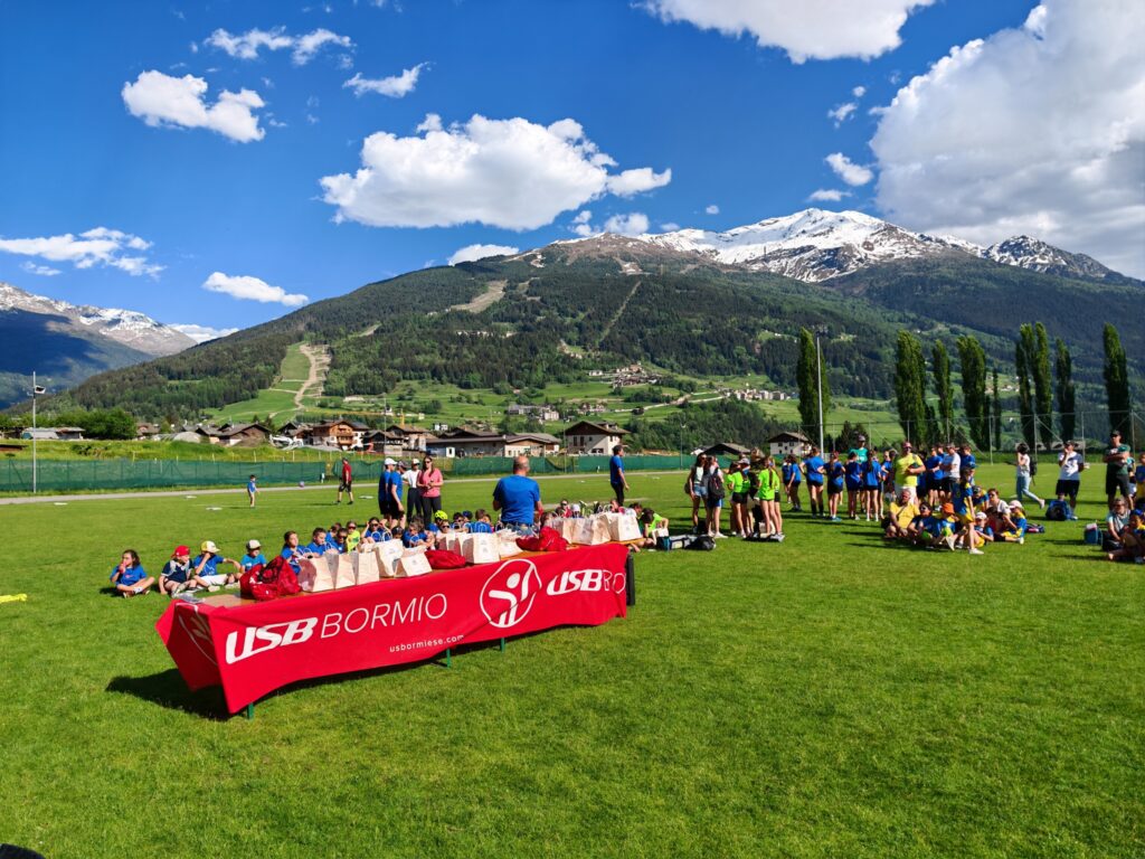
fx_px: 794
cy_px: 430
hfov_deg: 71.6
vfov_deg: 56.8
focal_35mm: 24
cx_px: 572
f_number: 2
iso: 100
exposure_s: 1/9300
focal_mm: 6.83
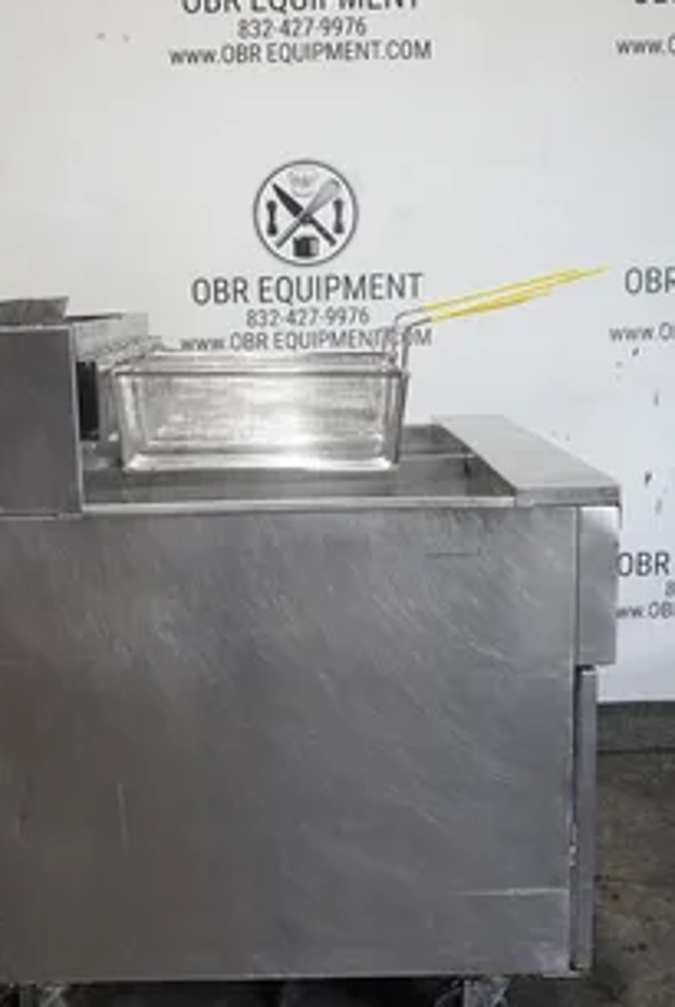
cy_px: 533
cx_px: 285
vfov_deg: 41.8
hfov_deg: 28.7
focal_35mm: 47
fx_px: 1317
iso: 500
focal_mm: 13.29
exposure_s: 1/40
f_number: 3.5
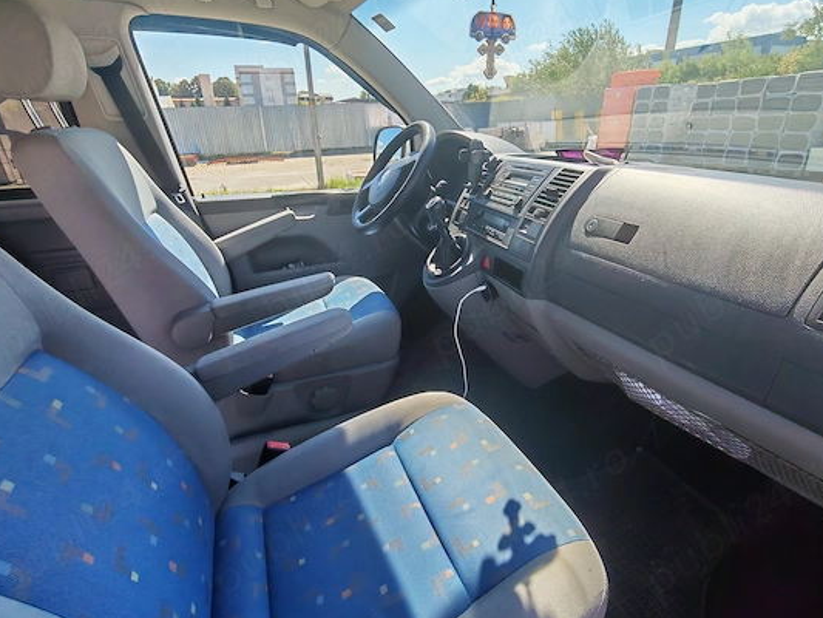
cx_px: 420
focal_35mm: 18
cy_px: 301
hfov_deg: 87.7
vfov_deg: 71.6
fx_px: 428
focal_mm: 1.96
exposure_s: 1/540
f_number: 2.2
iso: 50
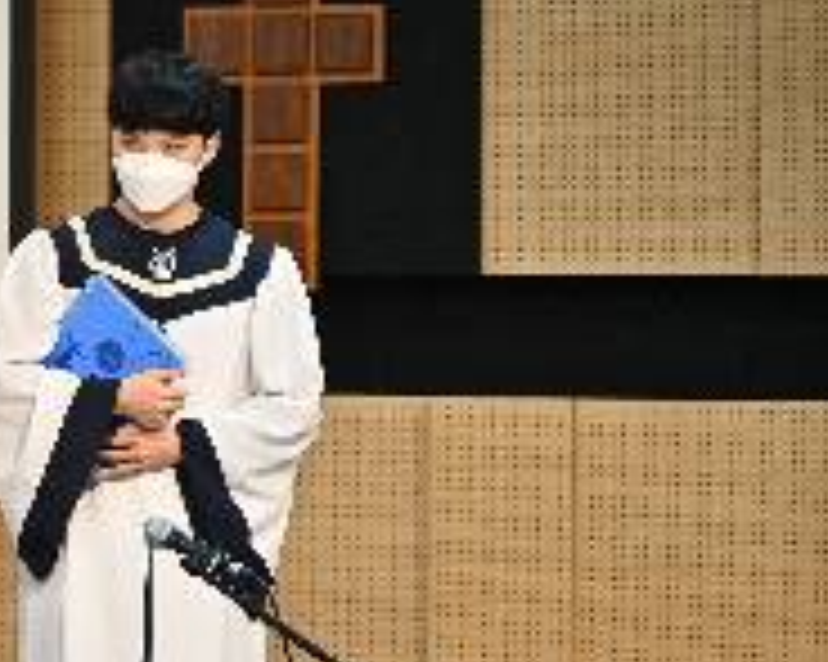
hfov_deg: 7.1
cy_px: 378
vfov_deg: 5.9
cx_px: -814
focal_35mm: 264
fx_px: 6466
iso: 500
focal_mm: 70
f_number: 2.8
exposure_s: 1/250
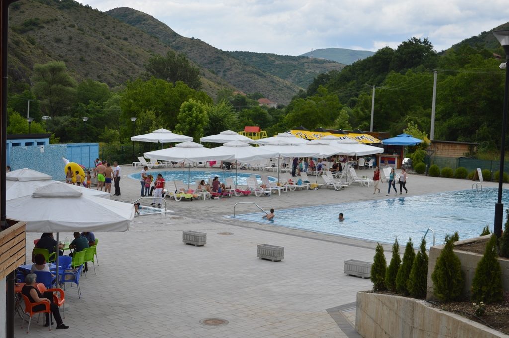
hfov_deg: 36.9
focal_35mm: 54
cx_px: 254
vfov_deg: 25.0
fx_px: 763
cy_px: 169
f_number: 5
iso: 200
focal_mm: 36
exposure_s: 1/800
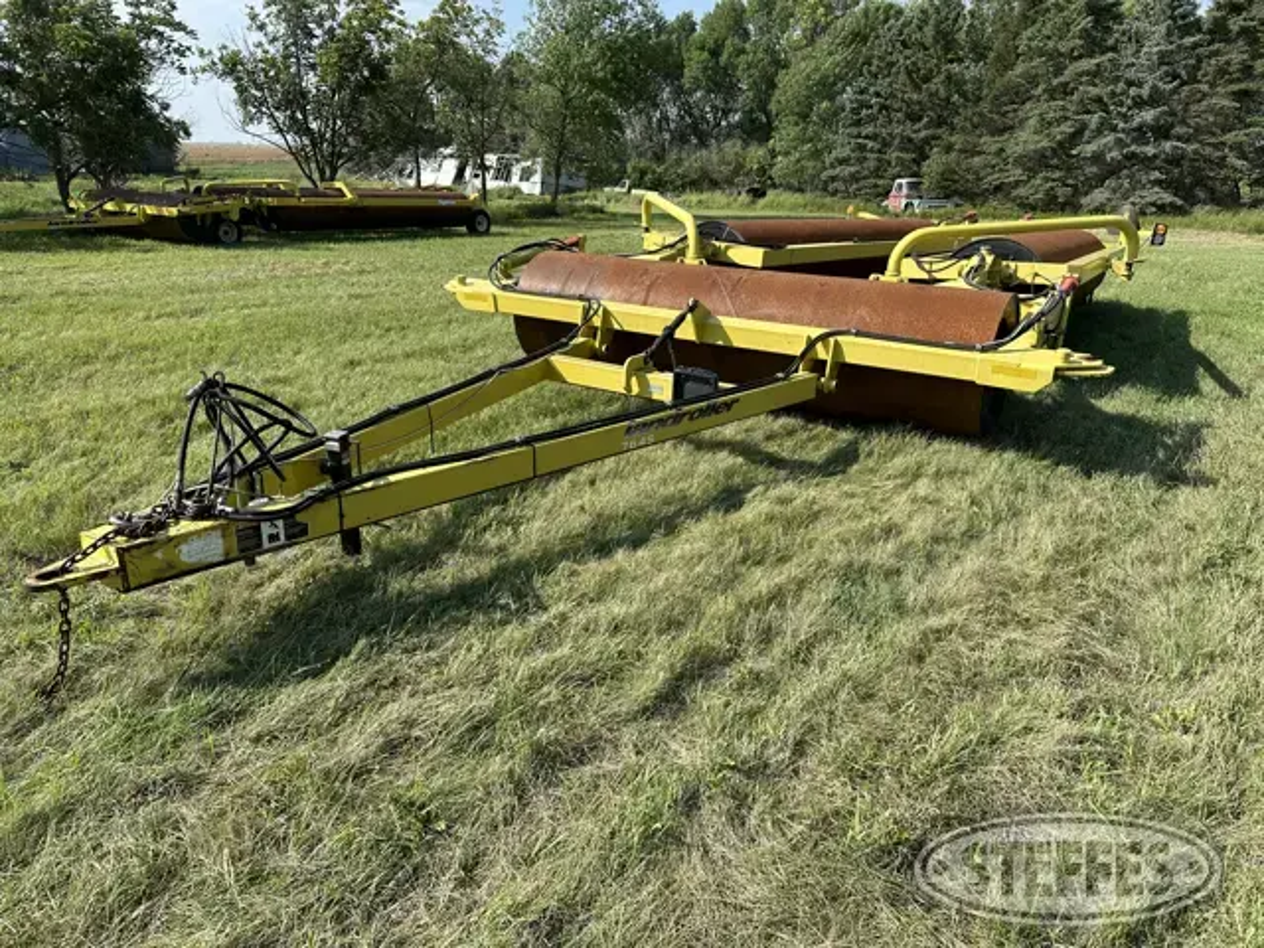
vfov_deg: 56.8
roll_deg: +1.3
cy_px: 474
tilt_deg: -20.2
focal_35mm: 24
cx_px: 632
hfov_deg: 71.6
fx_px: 876
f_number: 1.78
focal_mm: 6.86
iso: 80
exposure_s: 1/2967
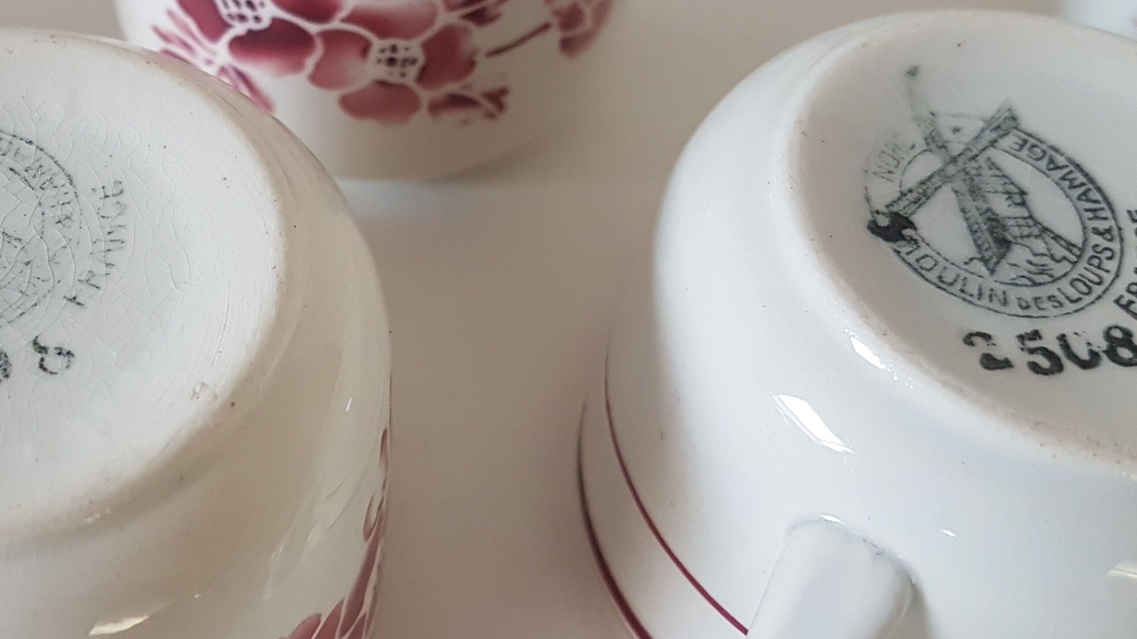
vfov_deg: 27.1
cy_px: 335
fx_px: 1326
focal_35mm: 44
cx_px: 349
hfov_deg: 45.4
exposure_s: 1/40
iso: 160
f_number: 1.7
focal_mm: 4.2
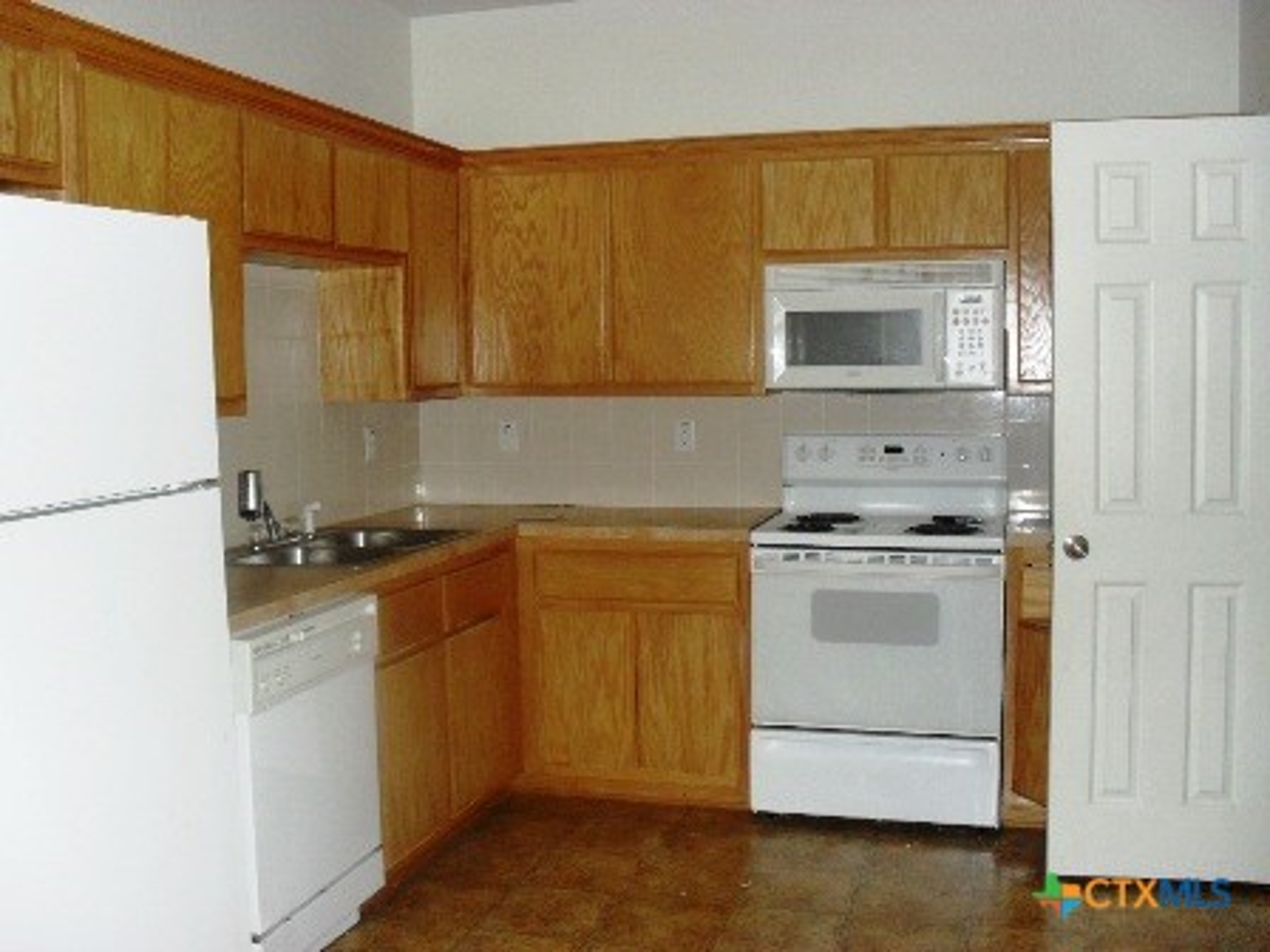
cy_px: 476
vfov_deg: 40.7
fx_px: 1284
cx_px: 635
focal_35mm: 35
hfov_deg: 52.6
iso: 200
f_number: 3.2
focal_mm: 6.3
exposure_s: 1/45
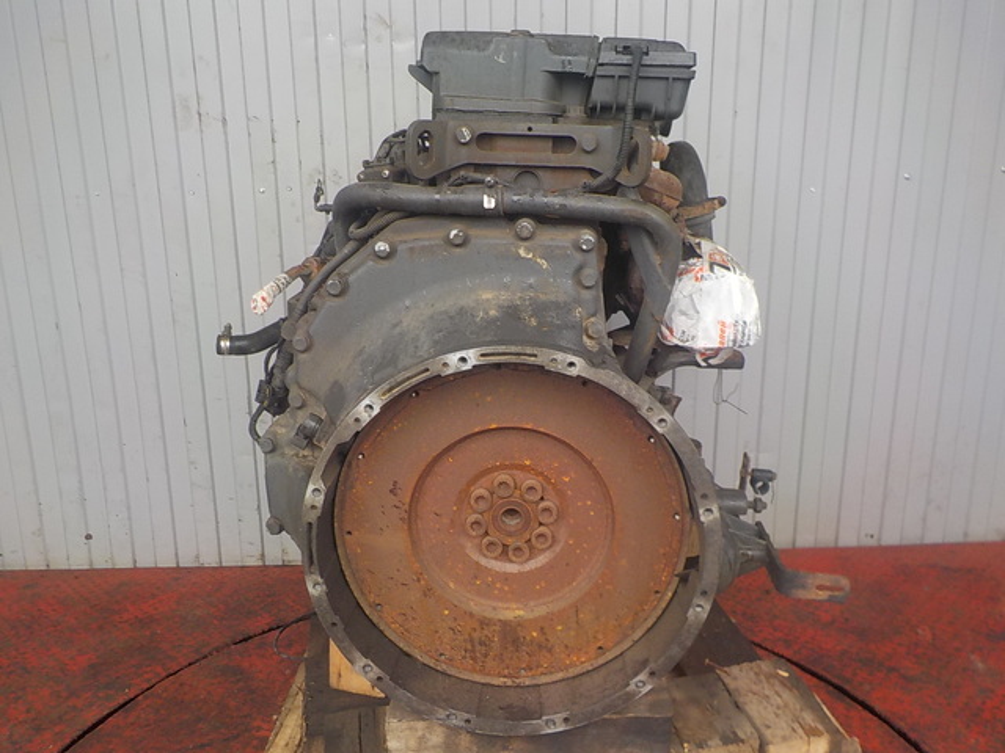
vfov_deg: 46.8
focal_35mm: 30
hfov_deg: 60.0
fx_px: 871
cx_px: 502
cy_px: 376
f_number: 3.3
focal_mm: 4.1
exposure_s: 1/30
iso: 140
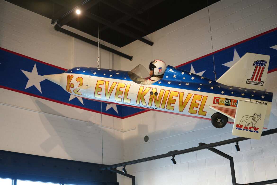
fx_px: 385
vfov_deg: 27.0
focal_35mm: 50
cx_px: 138
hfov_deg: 39.6
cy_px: 92
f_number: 2
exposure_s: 1/640
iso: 1600
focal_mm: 50
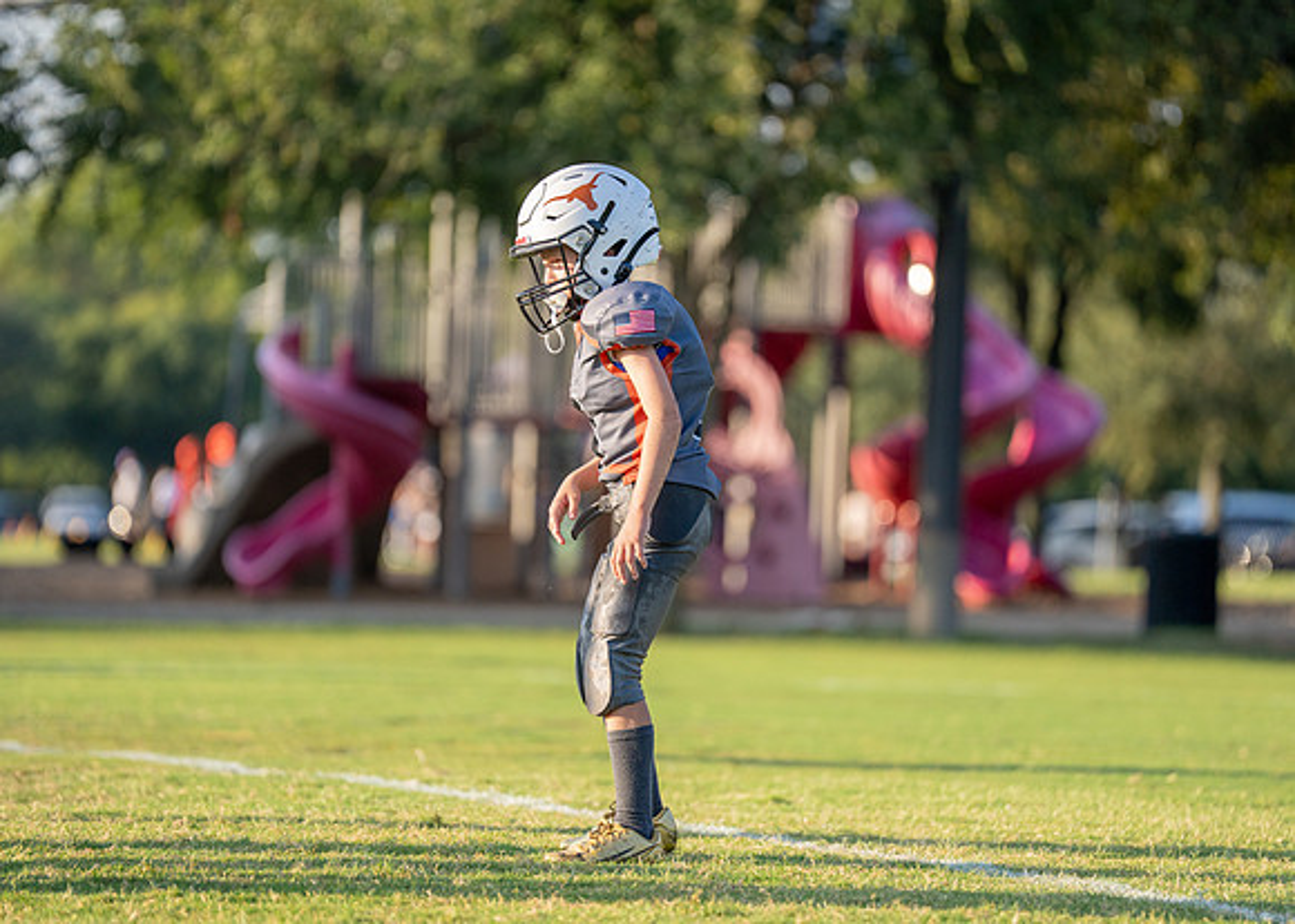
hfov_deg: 9.3
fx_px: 7972
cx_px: 652
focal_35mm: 217
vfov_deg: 6.6
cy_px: 452
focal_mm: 200
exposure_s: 1/2500
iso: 320
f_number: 2.8
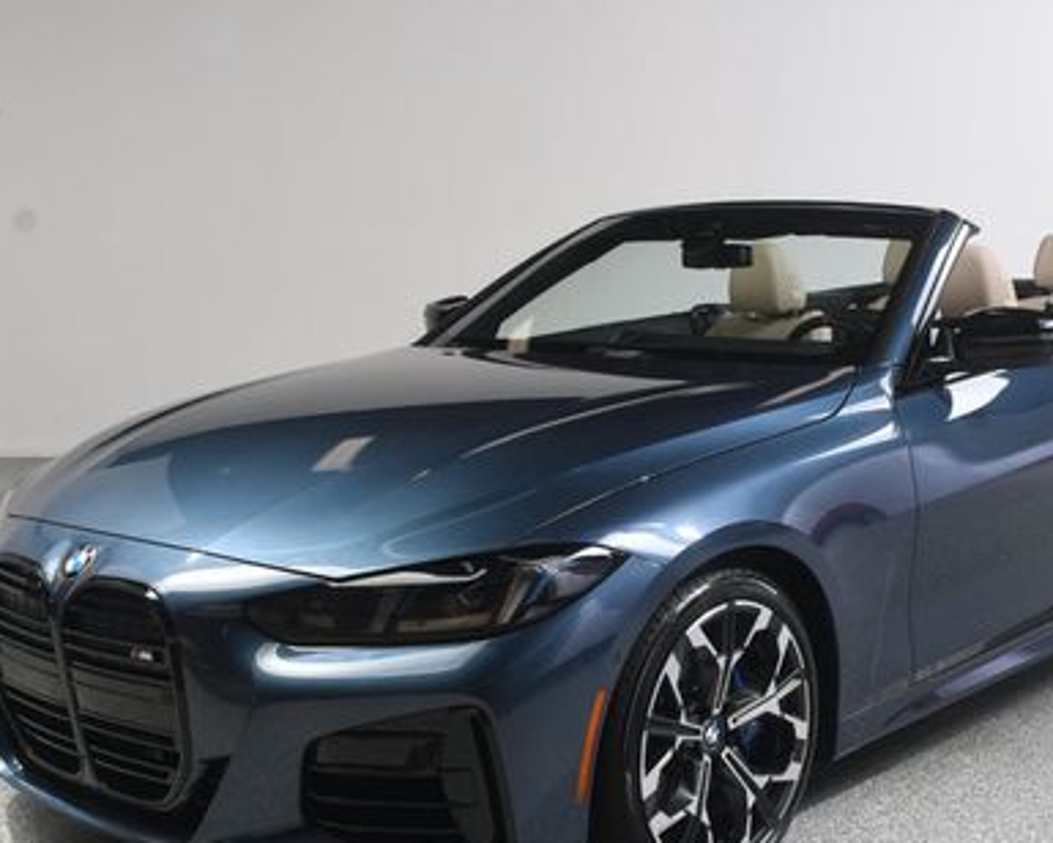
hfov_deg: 35.3
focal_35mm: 53
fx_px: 1652
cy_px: 482
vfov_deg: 28.6
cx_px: 624
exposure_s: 1/160
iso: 100
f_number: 9
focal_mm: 23
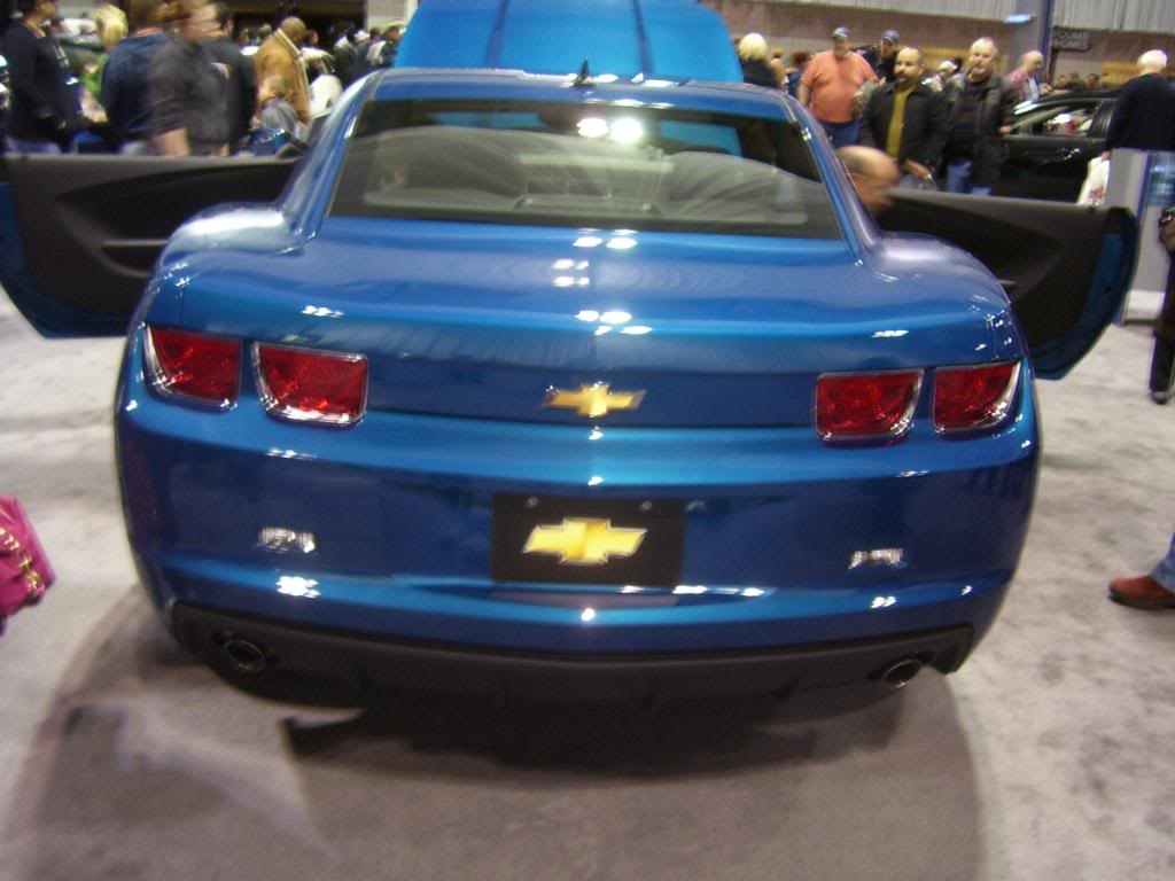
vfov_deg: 41.8
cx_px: 588
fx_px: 1154
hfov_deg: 54.0
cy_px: 440
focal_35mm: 34
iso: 160
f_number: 2.7
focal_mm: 5.6
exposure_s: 1/8
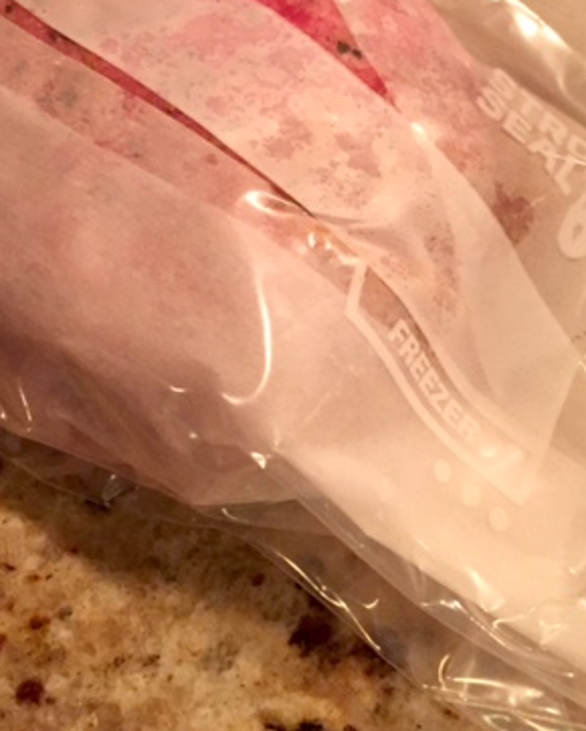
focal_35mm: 50
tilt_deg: -66.0
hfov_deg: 30.1
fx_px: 1083
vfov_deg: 36.3
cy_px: 164
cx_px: 214
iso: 250
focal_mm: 4.15
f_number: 2.2
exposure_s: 1/15
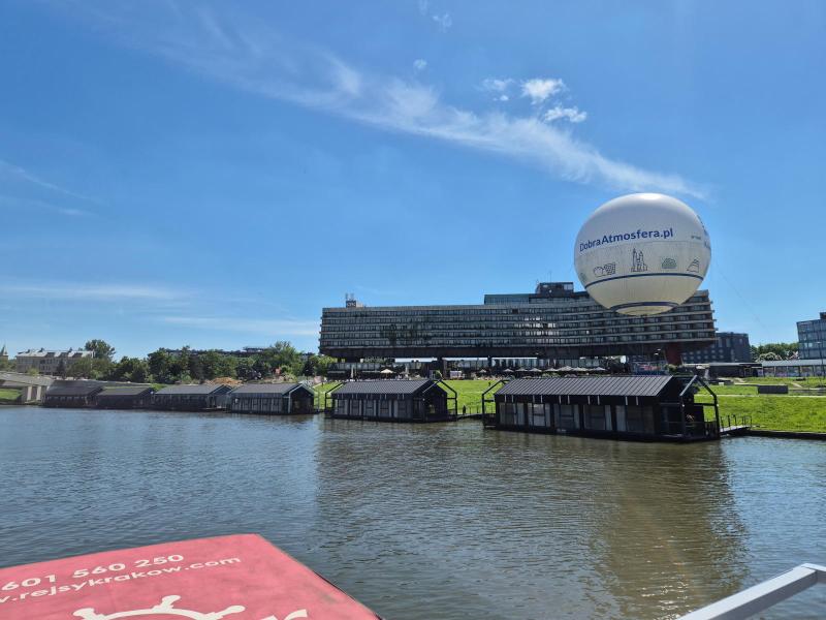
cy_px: 310
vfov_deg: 58.9
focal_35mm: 23
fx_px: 549
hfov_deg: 73.9
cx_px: 413
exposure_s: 1/2440
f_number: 1.8
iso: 25
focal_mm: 5.4
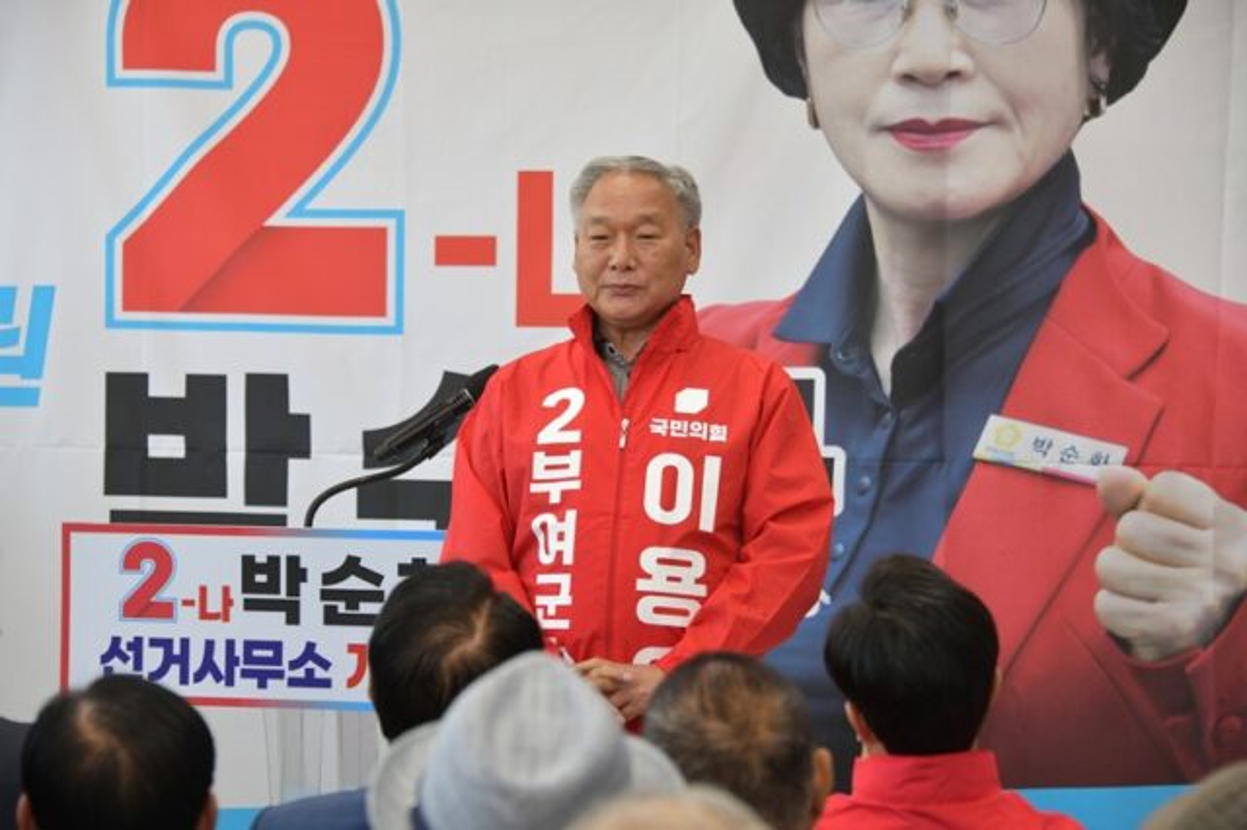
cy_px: 415
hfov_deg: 16.8
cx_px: 624
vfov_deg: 11.2
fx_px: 4224
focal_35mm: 122
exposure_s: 1/200
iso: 1250
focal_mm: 122
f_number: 5.6
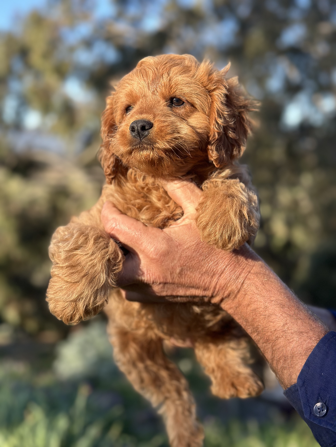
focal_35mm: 48
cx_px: 168
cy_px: 224
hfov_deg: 30.3
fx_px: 621
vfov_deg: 39.7
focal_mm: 6.86
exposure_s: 1/1242
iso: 80
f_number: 1.78
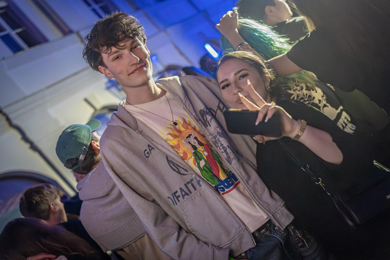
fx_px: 390
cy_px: 131
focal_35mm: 36
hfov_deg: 53.1
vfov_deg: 36.9
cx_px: 191
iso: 16000
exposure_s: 1/160
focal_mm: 35
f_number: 2
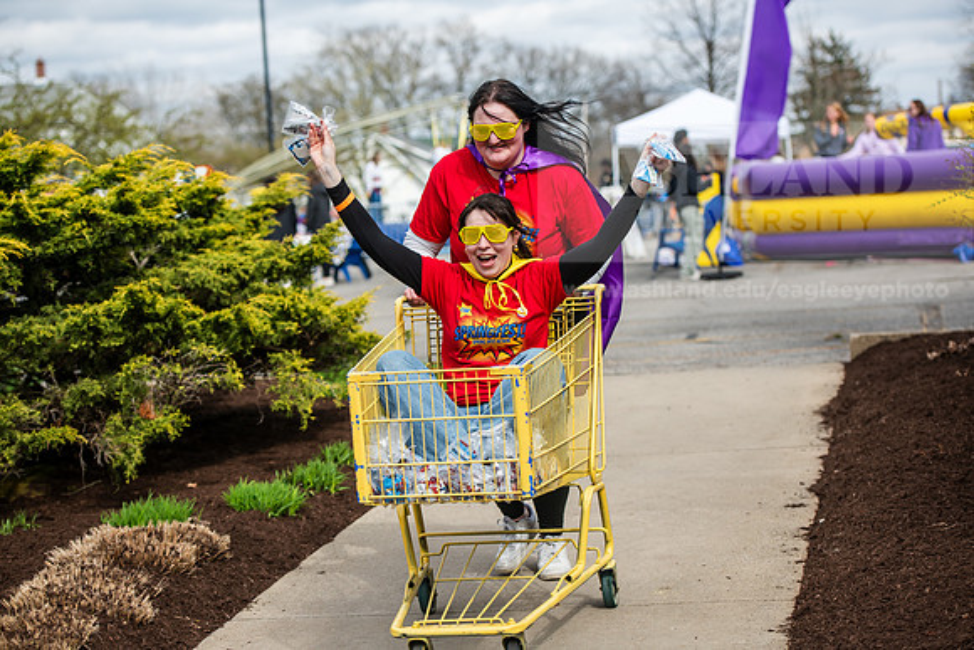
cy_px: 325
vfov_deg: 16.7
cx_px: 487
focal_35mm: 82
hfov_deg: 24.8
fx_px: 2219
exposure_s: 1/800
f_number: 3.5
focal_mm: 82
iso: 100
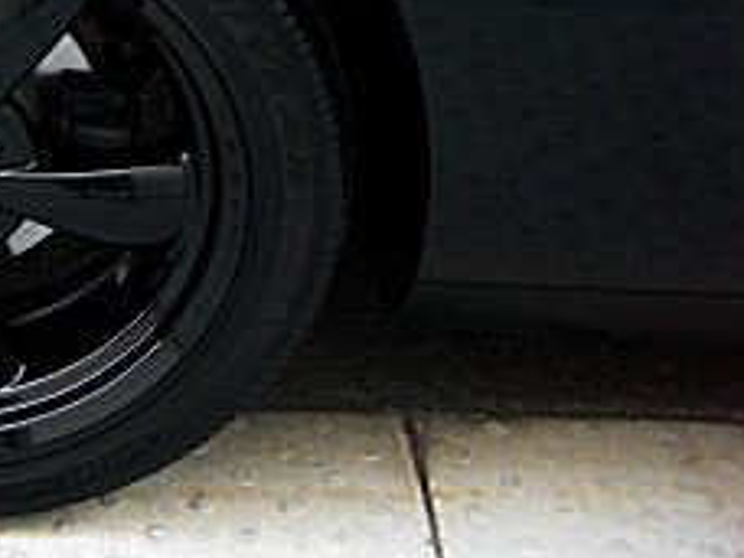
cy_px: -36
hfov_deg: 18.0
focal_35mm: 101
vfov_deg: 14.4
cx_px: -261
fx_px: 2171
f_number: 2.8
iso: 200
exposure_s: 1/100
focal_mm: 6.3
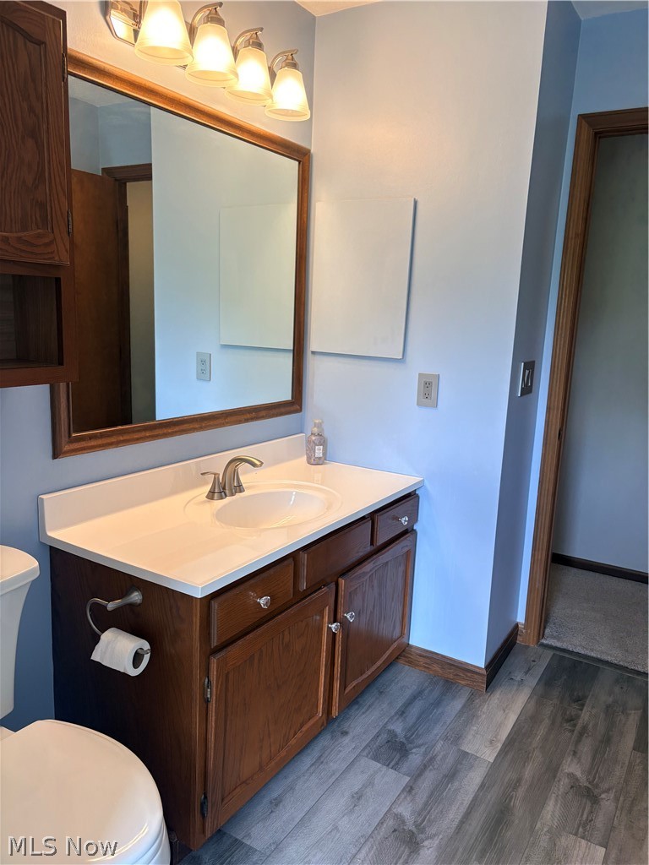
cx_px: 324
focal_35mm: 26
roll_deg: -2.6
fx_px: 650
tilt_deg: -10.7
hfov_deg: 53.1
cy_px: 432
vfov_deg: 67.3
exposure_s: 1/120
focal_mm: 5.96
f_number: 1.6
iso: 80
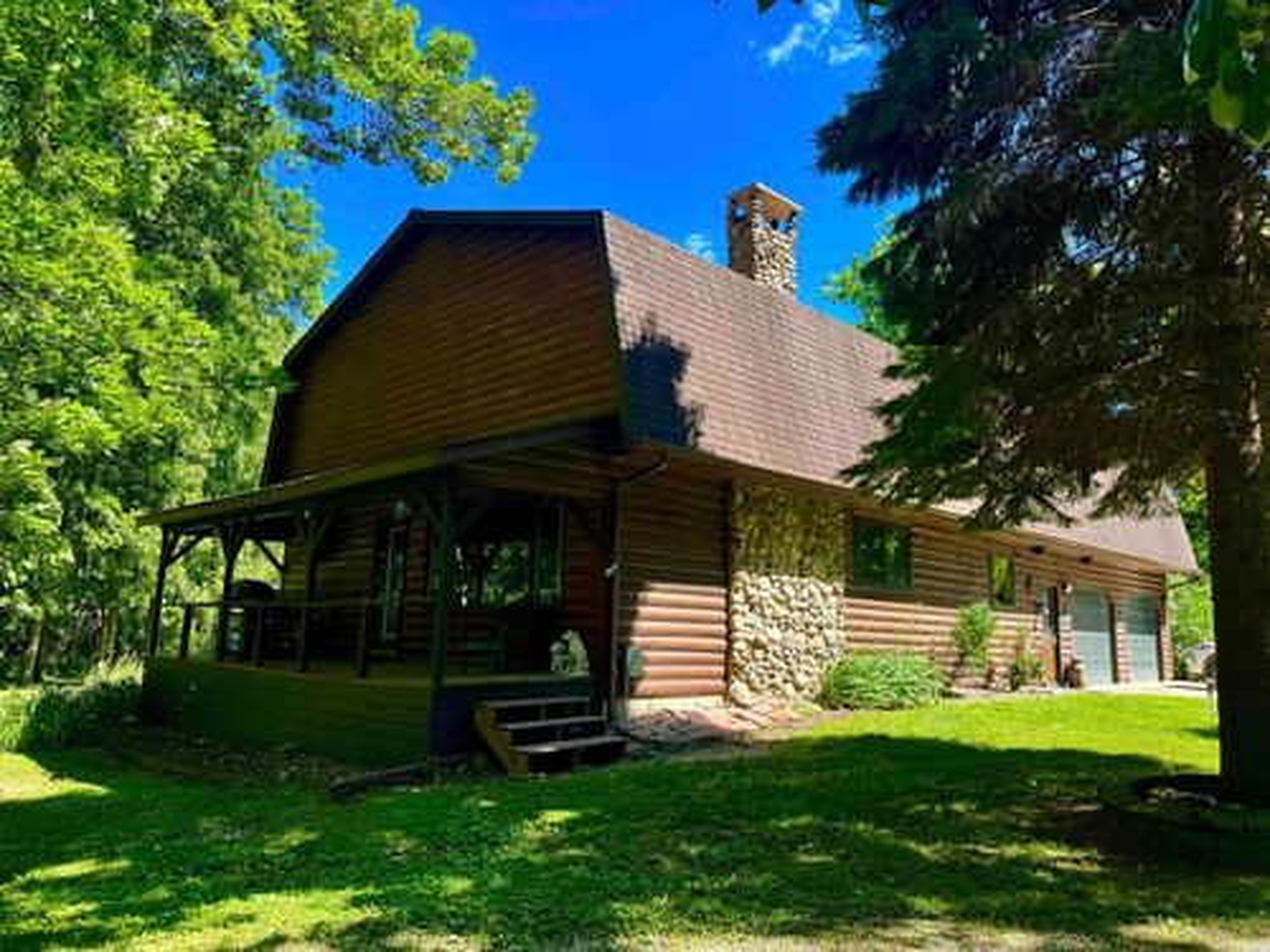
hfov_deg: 71.6
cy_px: 476
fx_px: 881
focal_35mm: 24
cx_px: 635
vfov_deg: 56.8
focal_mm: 6.76
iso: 80
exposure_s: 1/822
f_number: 1.78
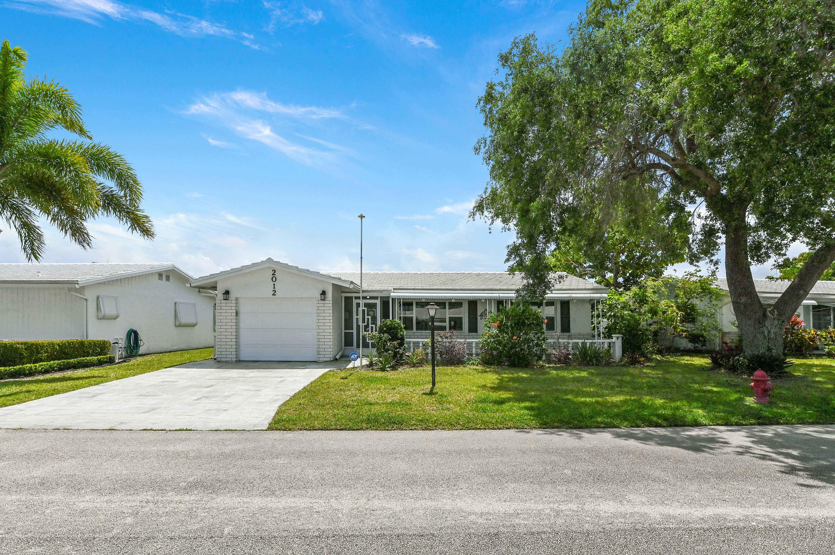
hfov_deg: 93.3
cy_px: 278
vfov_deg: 70.4
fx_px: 394
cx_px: 418
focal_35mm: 17
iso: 400
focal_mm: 17
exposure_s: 1/6400
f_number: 9
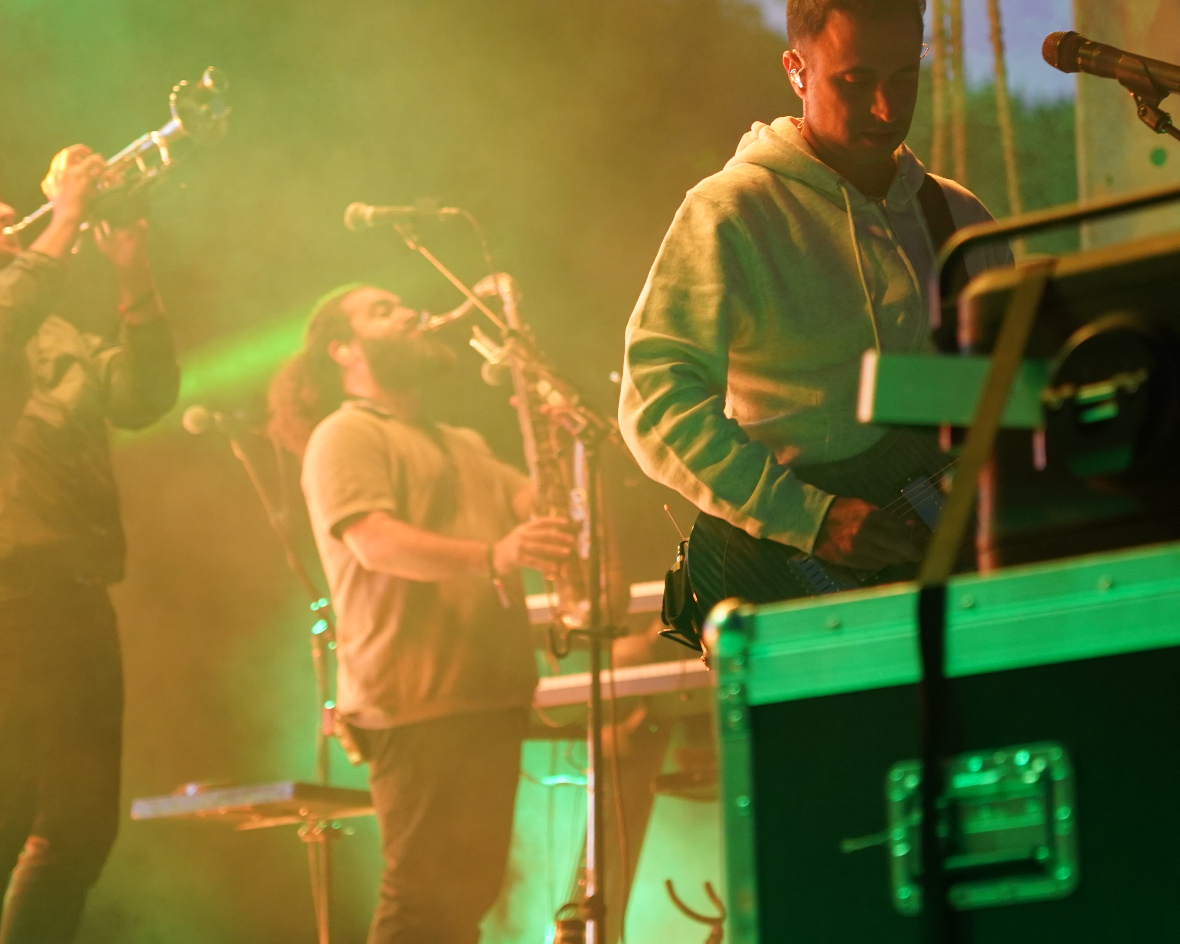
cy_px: 234
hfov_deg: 10.8
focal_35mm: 178
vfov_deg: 8.7
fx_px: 6216
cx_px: 683
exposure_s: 1/160
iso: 2000
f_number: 4
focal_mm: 105
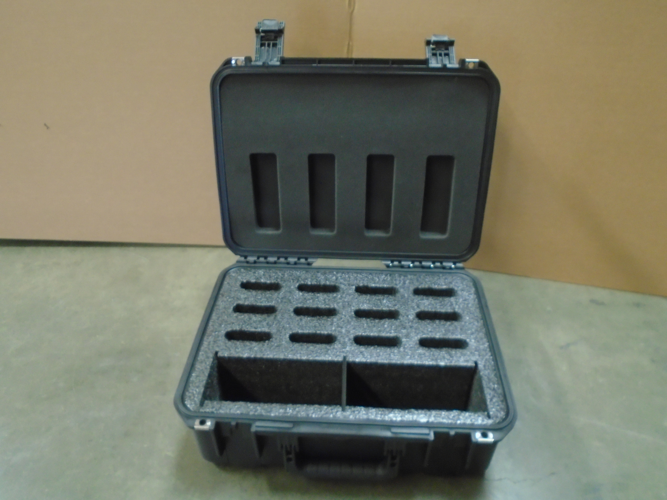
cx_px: 334
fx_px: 501
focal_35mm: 26
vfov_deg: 53.1
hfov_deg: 67.3
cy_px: 250
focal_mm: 4.6
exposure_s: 1/15
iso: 400
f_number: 3.2
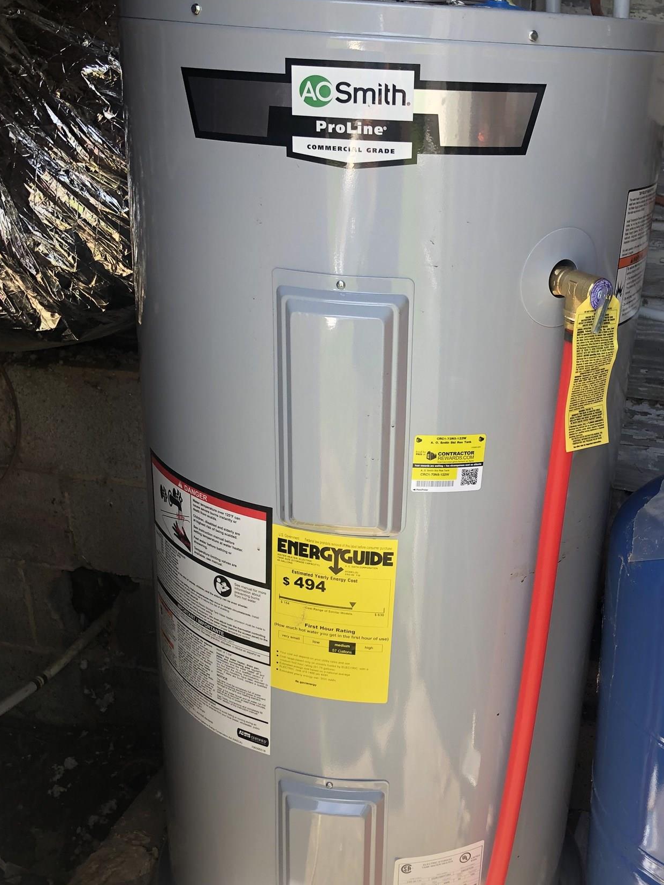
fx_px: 997
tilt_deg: -23.0
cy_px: 492
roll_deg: -1.0
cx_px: 433
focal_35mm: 39
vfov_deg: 47.8
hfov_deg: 36.5
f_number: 1.8
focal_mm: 3.99
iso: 20
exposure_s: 1/254
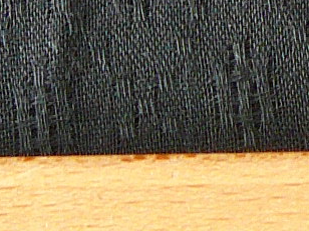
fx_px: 1625
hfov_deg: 10.5
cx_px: 442
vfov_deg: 8.1
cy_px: 7
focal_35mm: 182
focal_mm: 5.2
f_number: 2.8
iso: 200
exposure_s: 1/13
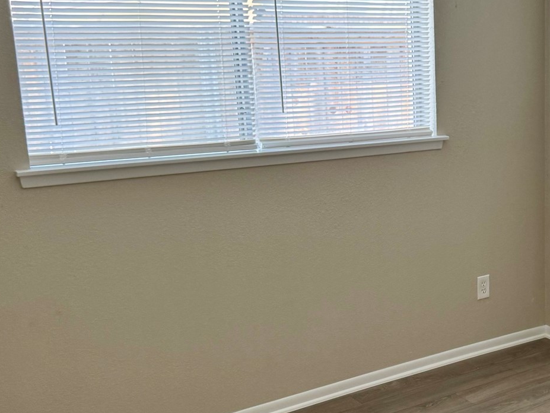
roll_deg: +0.9
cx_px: 459
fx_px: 842
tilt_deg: -12.5
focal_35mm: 53
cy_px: 235
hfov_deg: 34.7
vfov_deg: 27.5
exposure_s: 1/60
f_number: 1.78
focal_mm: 6.76
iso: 125
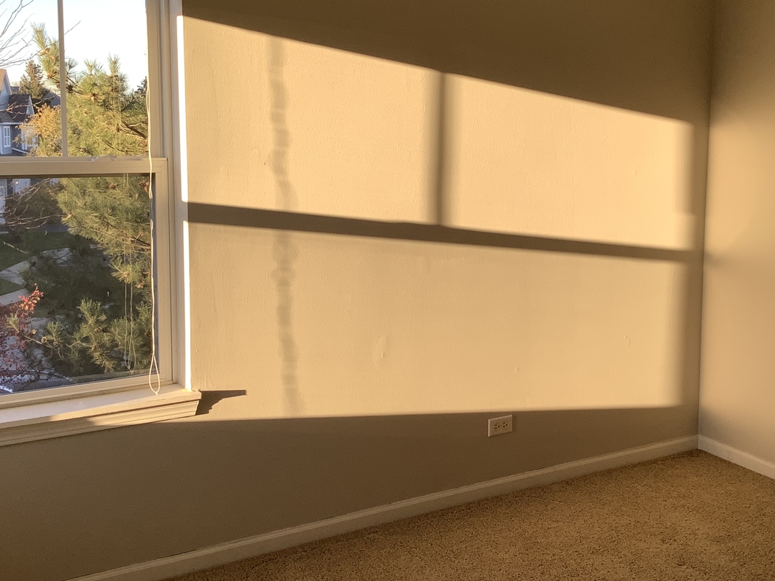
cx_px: 442
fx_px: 940
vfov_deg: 34.2
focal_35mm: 42
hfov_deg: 44.7
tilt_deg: -6.9
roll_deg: -0.7
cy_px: 227
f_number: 2.4
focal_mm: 3.3
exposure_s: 1/199
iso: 25
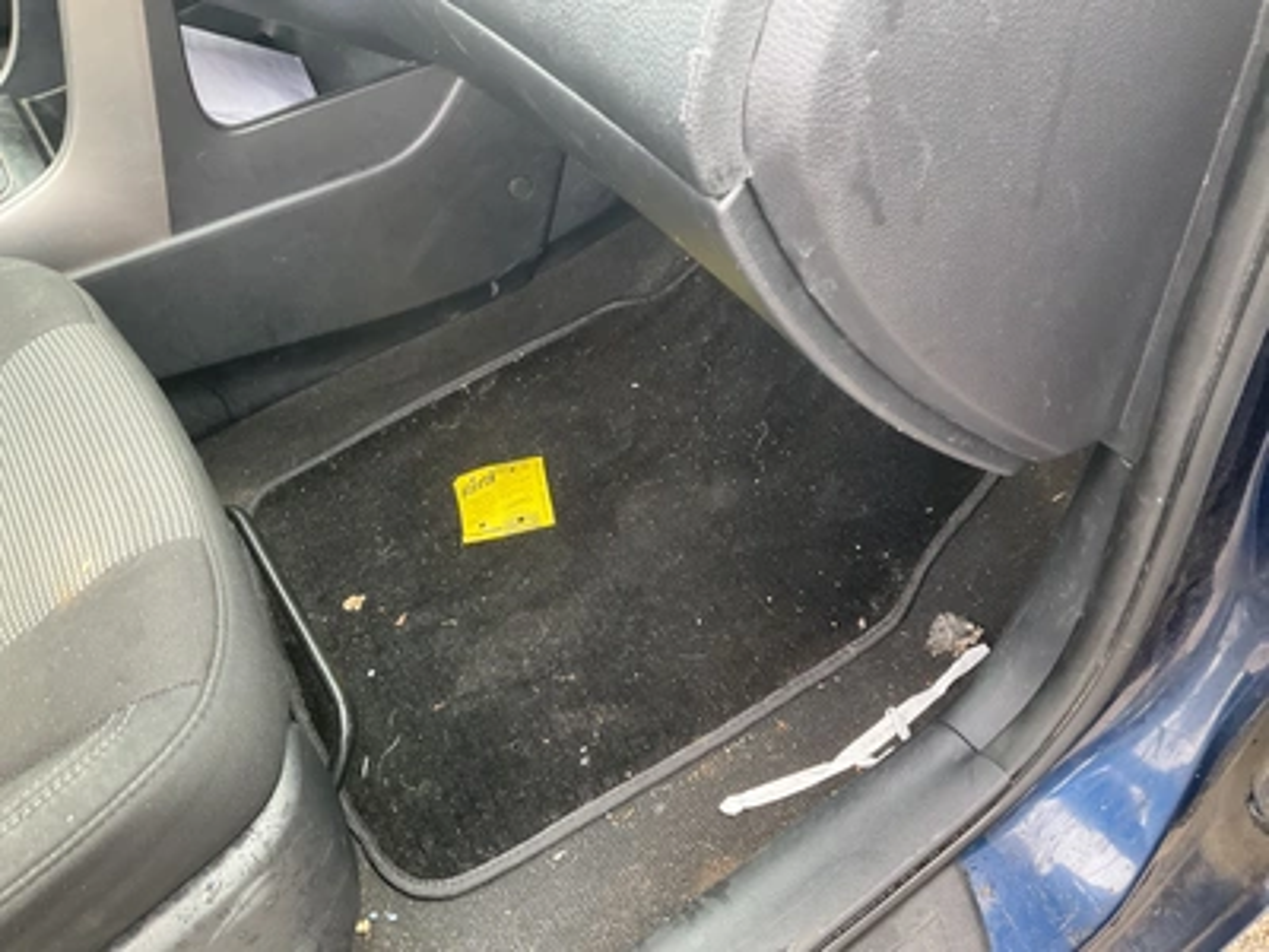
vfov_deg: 48.2
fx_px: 1063
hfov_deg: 61.7
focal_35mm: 29
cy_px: 476
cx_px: 634
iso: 64
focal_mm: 3
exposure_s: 1/84
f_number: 1.8
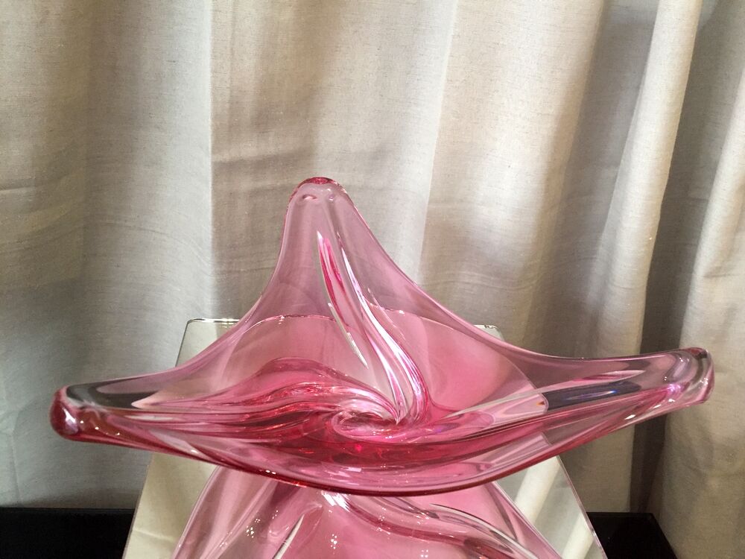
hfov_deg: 61.7
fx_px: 624
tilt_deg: -28.0
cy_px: 280
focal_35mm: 29
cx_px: 372
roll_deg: -4.7
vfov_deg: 48.2
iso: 200
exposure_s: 1/33
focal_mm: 4.15
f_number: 2.2
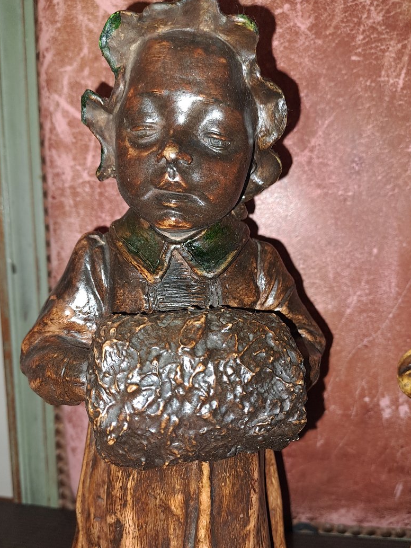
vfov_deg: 61.5
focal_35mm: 29
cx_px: 198
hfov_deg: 48.2
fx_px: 459
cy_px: 305
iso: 160
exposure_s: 1/50
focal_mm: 4.65
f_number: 1.8
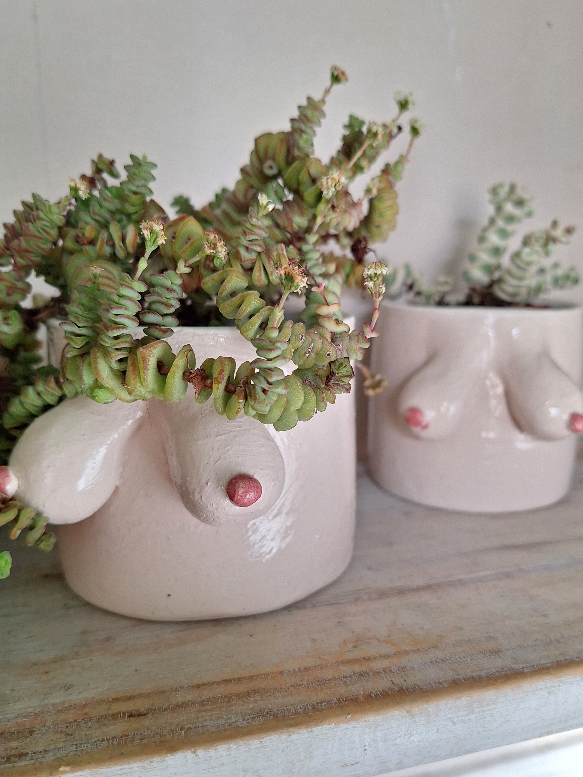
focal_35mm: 23
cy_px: 388
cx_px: 292
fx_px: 516
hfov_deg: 58.9
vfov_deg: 73.9
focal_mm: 5.54
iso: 50
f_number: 1.8
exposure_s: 1/100
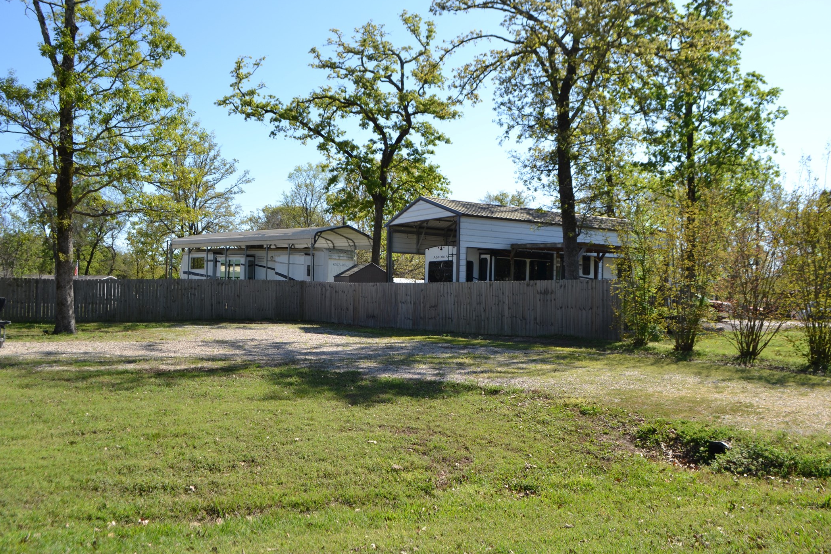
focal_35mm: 28
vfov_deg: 46.4
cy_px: 269
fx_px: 646
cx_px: 423
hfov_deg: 65.5
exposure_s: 1/200
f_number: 7.1
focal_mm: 18
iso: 100
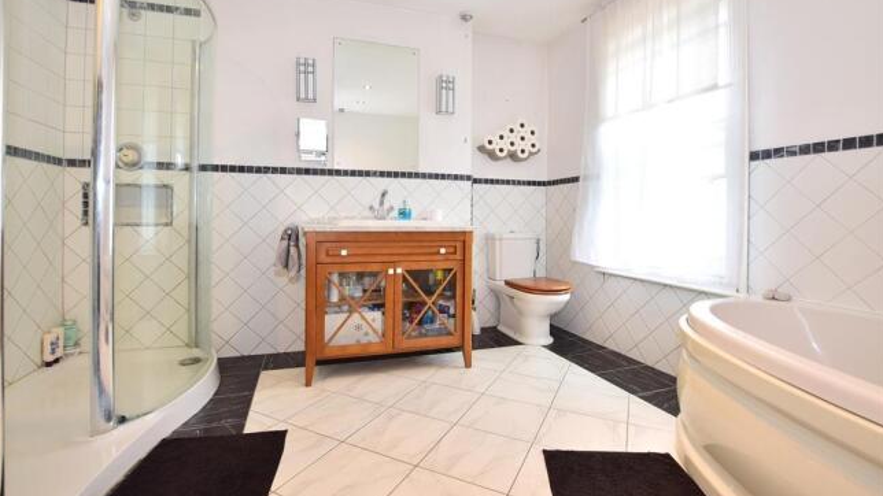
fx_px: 375
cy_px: 214
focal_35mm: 16
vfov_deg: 66.8
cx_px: 437
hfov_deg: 99.4
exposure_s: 1/6
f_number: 8
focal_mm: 10
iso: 200
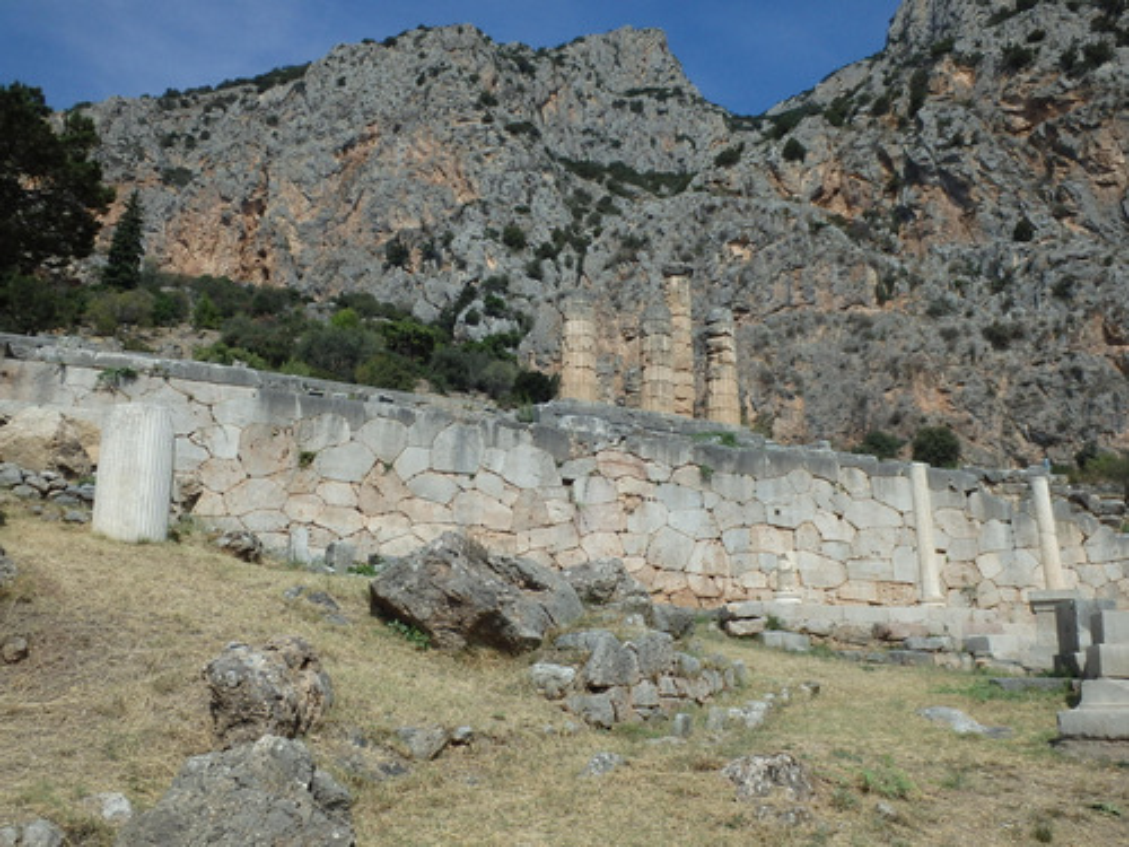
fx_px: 978
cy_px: 424
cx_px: 564
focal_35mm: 30
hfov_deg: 60.0
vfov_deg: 46.8
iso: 125
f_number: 11
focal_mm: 5.4
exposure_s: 1/200
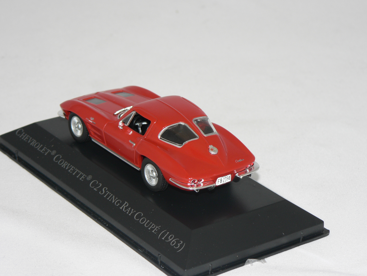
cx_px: 184
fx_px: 1262
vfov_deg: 12.5
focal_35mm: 119
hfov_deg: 16.6
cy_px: 138
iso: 80
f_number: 3.2
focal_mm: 19.9
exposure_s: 1/60
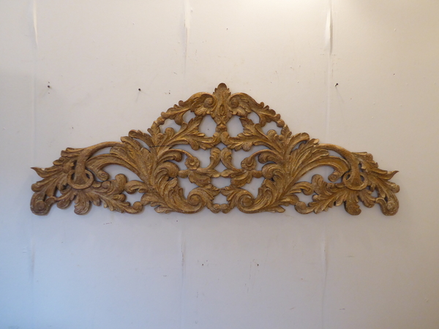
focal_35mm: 27
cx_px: 220
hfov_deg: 65.3
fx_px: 342
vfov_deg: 51.4
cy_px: 164
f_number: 3.4
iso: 400
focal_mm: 4.7
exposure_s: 1/25
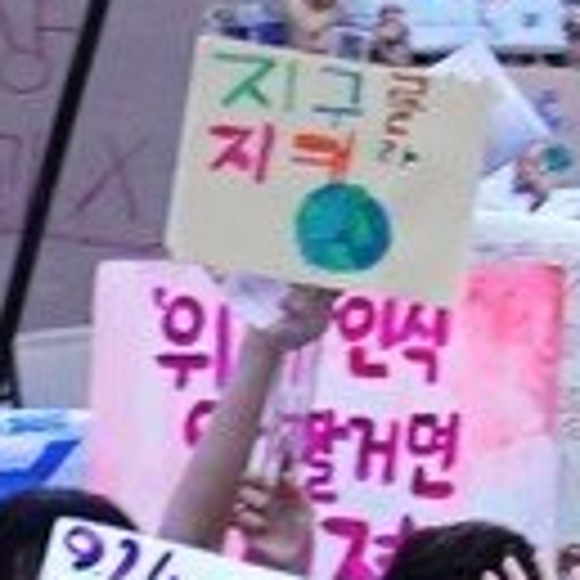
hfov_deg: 1.9
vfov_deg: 2.0
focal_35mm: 892
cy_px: 58
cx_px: 2194
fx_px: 16909
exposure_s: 1/125
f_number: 4
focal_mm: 35.31
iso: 100
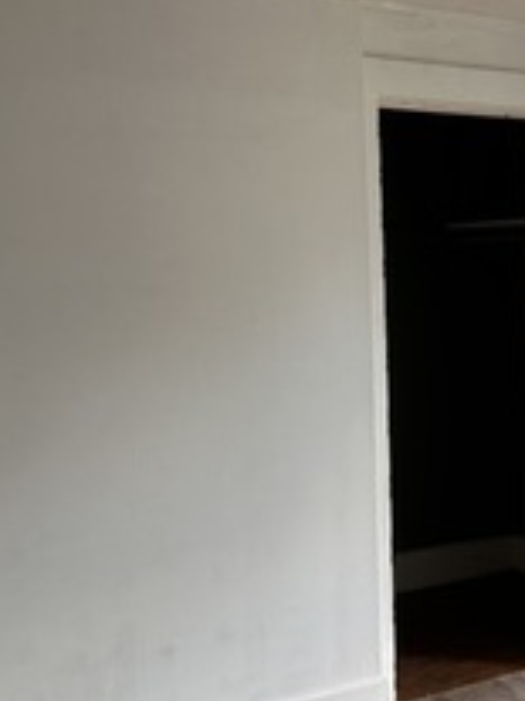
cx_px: 517
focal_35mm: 58
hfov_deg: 24.2
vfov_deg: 33.0
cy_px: 450
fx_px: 1174
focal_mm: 6.86
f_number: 1.78
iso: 160
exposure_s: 1/121
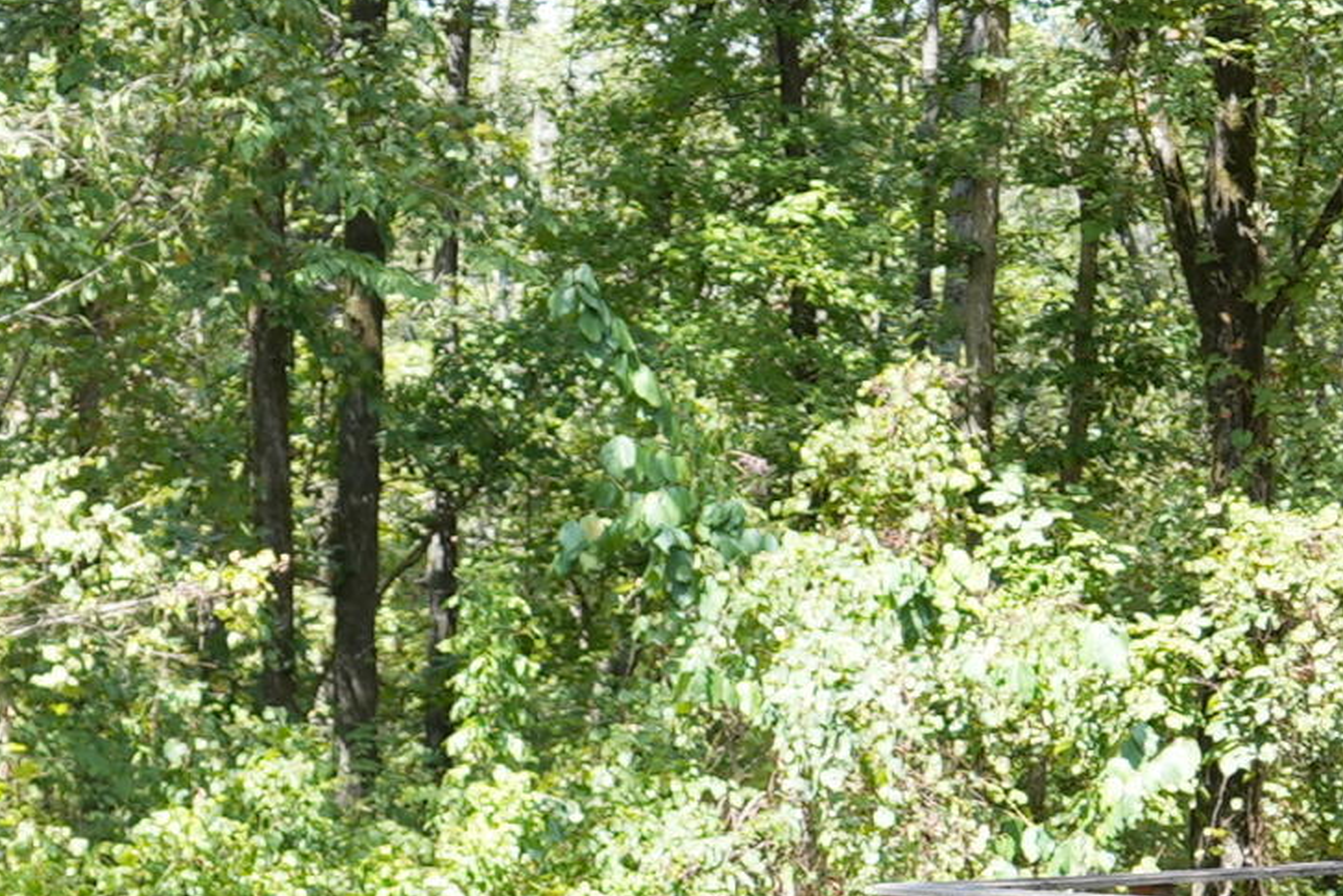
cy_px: 923
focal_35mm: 128
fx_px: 4776
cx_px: 42
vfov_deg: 10.6
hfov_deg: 15.7
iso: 80
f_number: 2.8
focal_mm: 31
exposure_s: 1/160
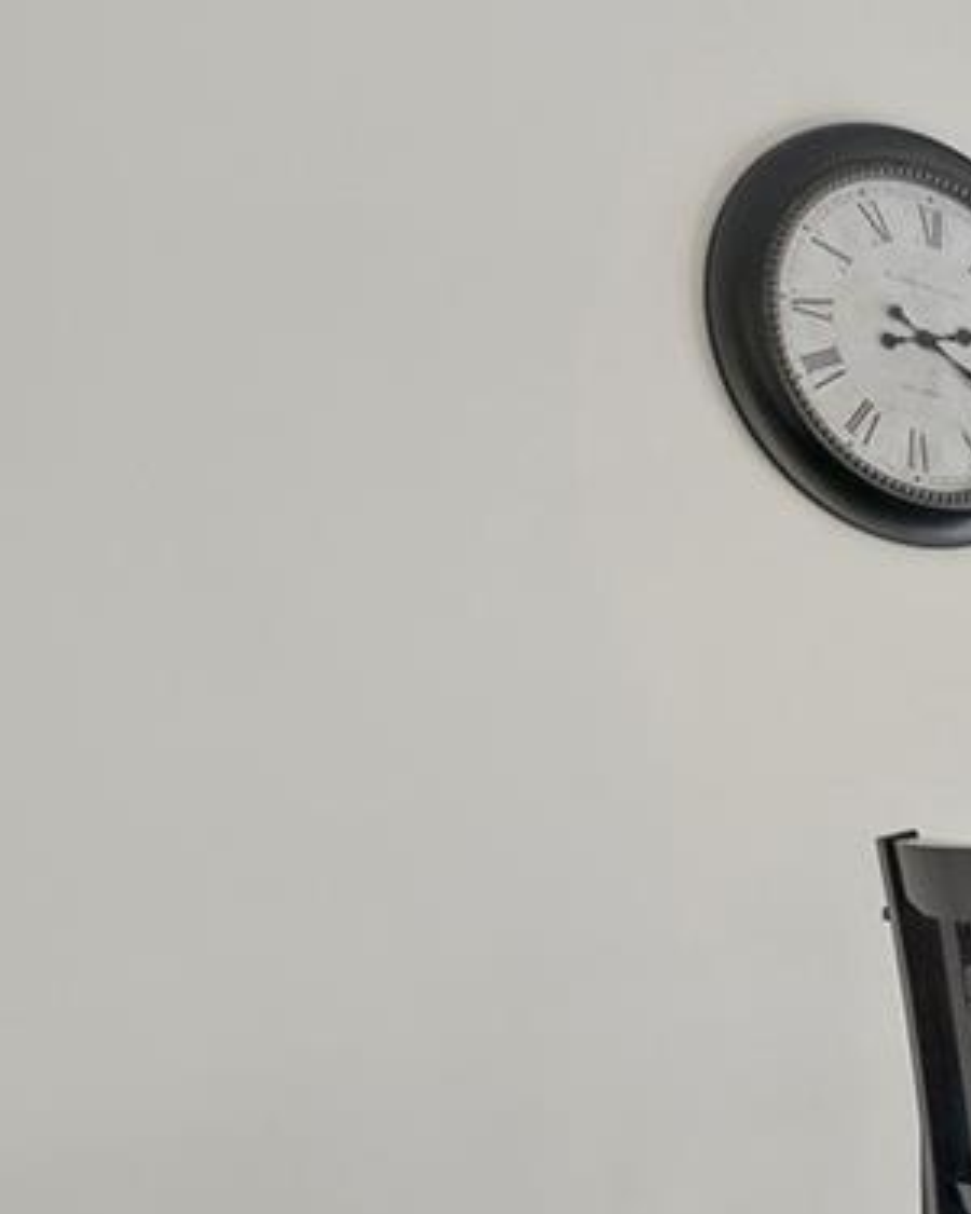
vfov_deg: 43.9
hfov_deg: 24.9
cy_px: 843
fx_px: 1473
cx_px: 1554
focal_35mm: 41
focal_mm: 16
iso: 800
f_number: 9
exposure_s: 1/13
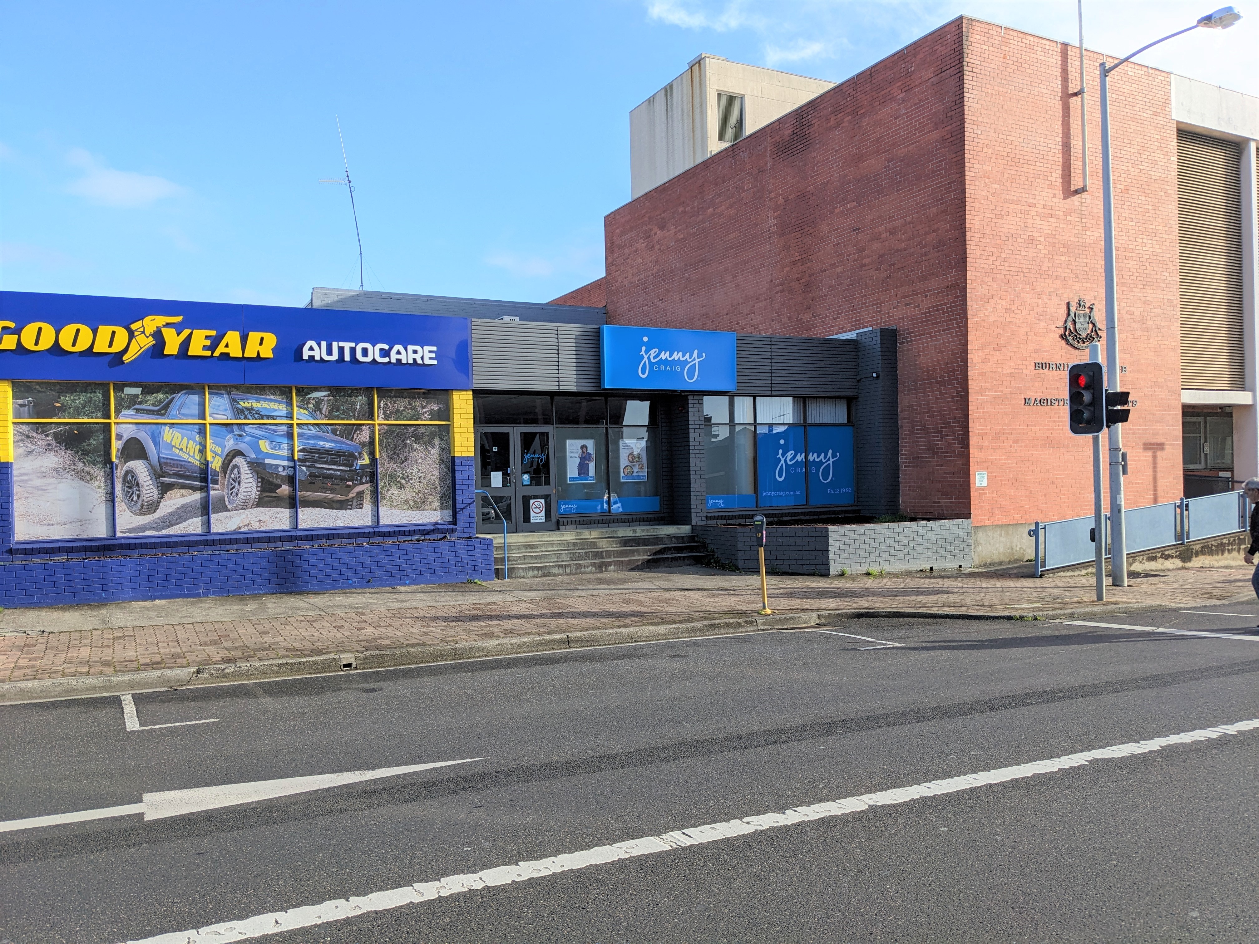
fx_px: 982
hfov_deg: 65.3
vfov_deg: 51.4
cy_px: 472
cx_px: 630
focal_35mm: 27
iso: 50
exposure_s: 1/1114
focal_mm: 4.38
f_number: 1.73
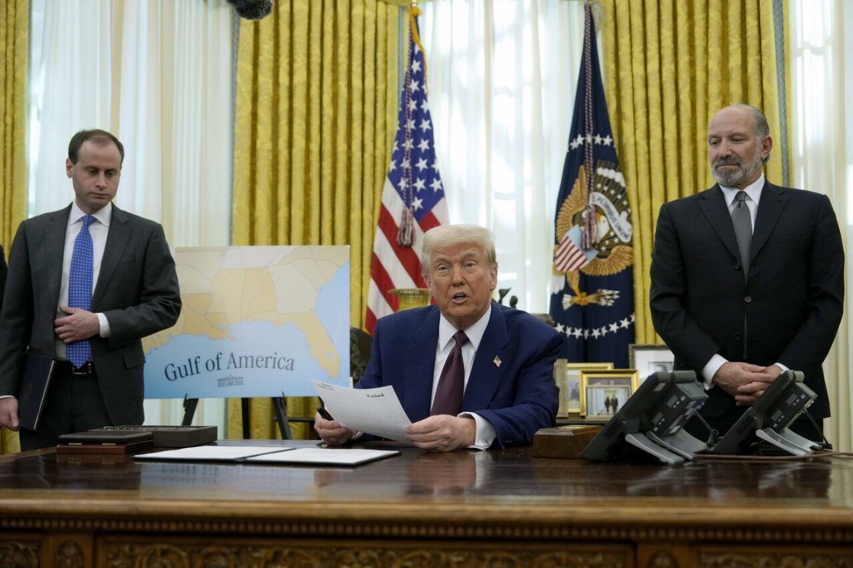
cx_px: 426
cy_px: 284
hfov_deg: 49.6
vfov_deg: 34.2
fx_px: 924
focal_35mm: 39
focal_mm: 39
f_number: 2.8
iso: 800
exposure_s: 1/400
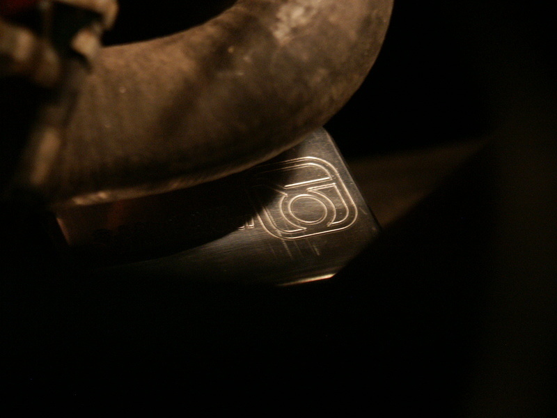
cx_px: 278
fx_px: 3218
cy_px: 209
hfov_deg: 9.9
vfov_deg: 7.4
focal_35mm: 200
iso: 200
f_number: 3.5
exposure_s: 1/30
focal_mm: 50.69
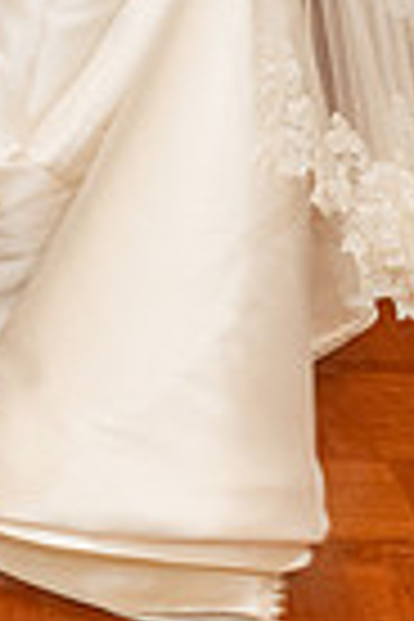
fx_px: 2294
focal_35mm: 133
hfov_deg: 9.9
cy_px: -308
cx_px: -254
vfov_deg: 14.4
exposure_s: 1/125
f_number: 3.5
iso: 800
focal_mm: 24
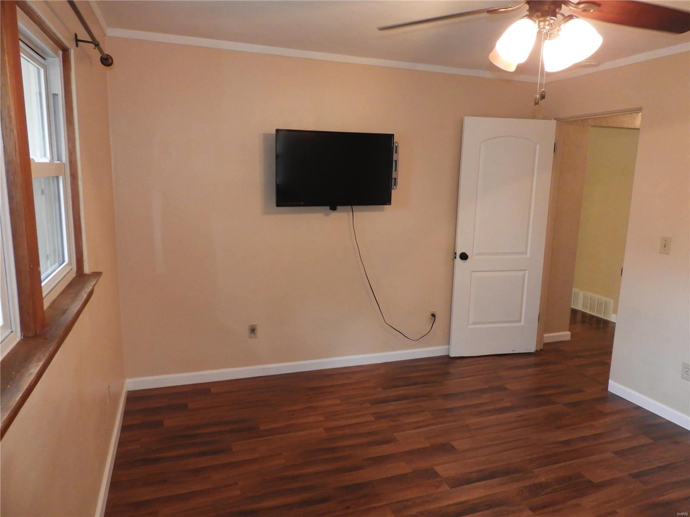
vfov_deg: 56.8
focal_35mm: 24
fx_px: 478
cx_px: 345
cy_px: 258
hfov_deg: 71.6
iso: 560
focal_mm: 4.3
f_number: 3.3
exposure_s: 1/30
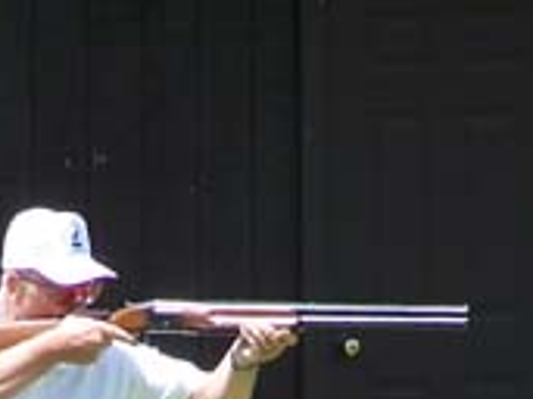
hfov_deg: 1.8
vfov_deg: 1.4
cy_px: 581
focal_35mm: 1073
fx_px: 16510
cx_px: 97
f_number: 3.6
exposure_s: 1/350
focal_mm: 60.8
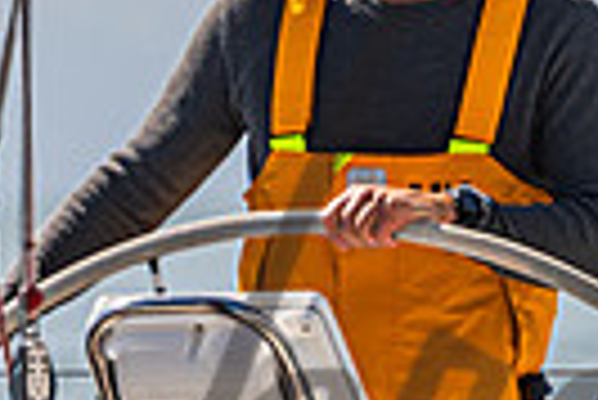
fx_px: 25260
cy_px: 160
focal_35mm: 1519
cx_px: 415
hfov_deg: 1.4
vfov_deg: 0.9
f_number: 5.6
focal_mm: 270
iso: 400
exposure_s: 1/3200
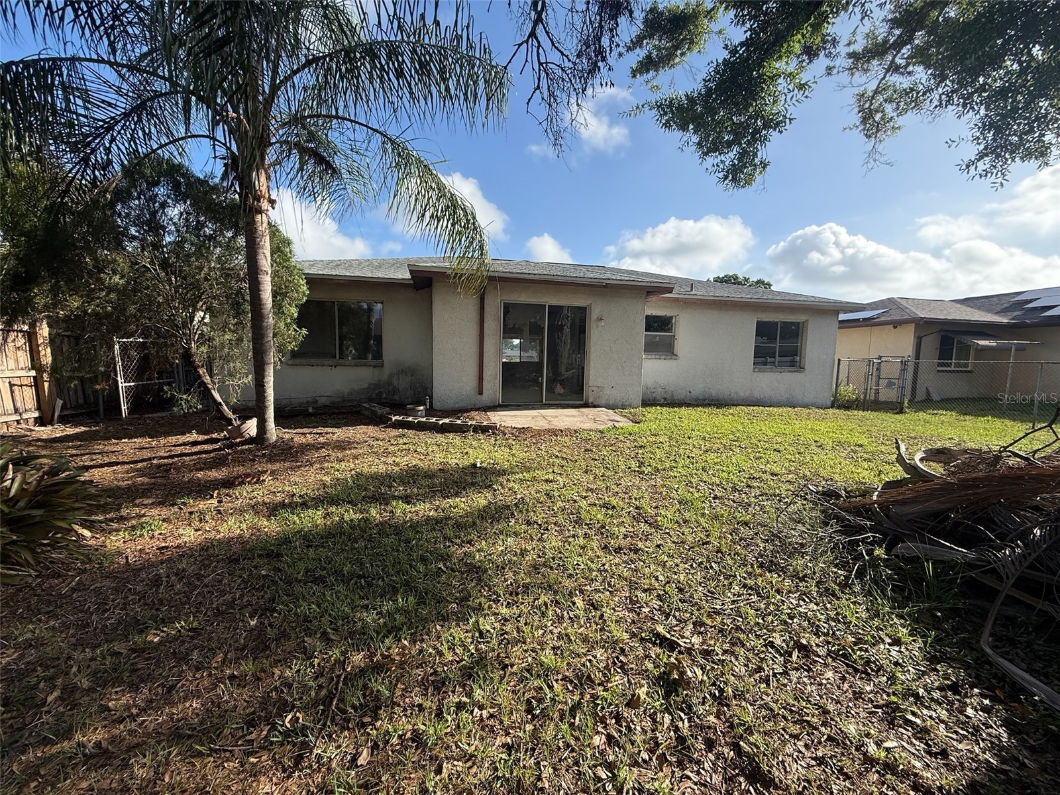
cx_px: 530
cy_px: 398
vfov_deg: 85.7
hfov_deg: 102.1
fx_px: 429
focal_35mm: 14
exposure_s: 1/1050
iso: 64
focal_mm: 2.22
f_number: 2.2
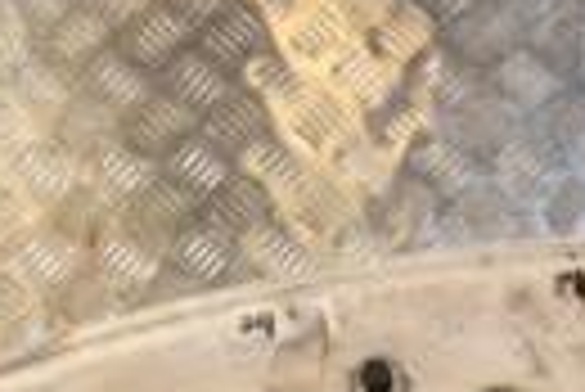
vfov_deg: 8.4
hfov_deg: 13.1
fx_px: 2473
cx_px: 734
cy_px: 861
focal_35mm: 152
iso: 800
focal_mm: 22
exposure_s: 1/200
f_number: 7.1
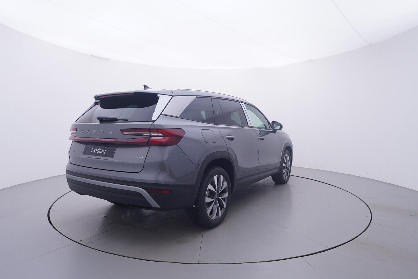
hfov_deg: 77.3
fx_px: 261
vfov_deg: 56.2
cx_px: 209
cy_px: 140
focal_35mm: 22
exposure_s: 1/80
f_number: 5
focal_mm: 15
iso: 200
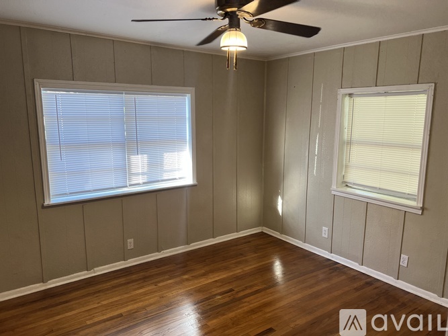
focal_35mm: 26
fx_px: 336
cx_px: 224
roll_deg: -0.6
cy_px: 168
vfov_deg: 53.0
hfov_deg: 67.3
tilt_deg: -9.3
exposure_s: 1/120
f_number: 1.5
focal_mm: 5.7
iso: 64
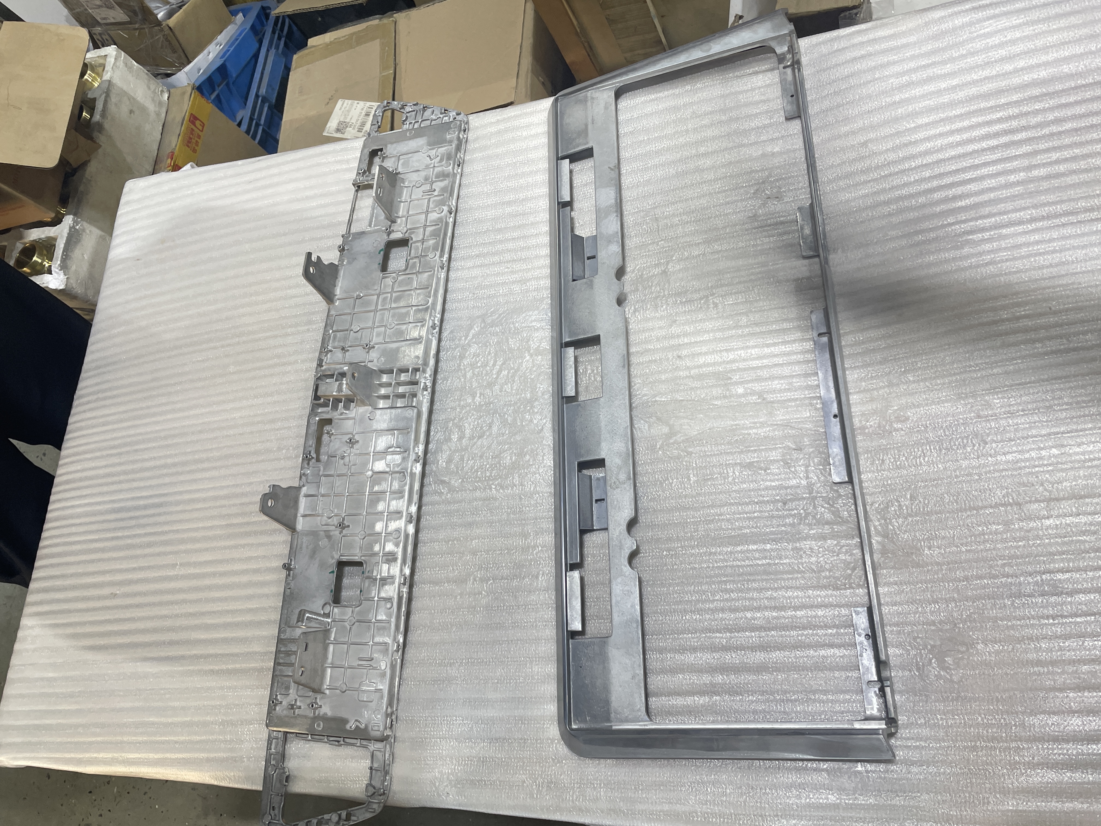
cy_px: 413
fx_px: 827
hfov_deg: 67.3
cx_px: 550
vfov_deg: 53.1
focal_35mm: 26
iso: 80
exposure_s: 1/100
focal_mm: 4.2
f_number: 1.6
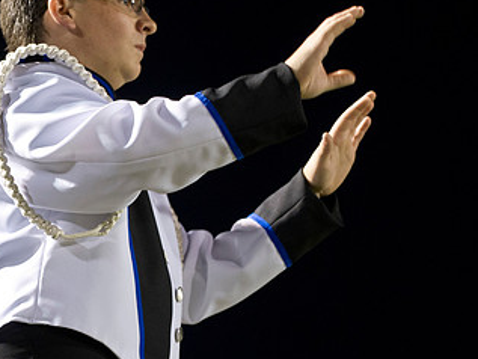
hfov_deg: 9.0
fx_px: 3039
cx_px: 187
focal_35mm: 220
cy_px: 172
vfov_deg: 6.8
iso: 3200
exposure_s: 1/125
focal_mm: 125
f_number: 3.2
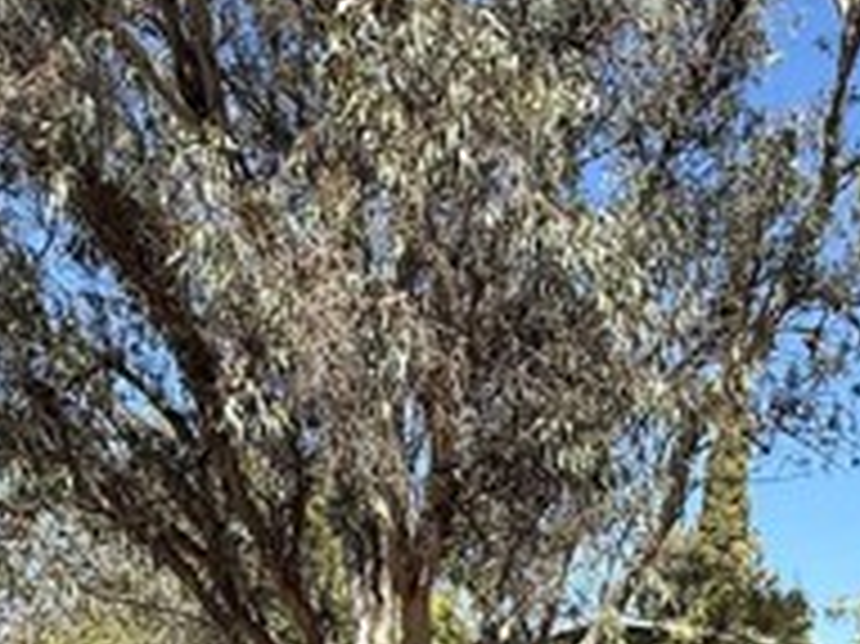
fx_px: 1167
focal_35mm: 47
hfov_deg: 39.7
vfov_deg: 24.6
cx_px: 603
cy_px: 941
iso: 50
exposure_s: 1/1001
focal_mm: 2.22
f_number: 2.2
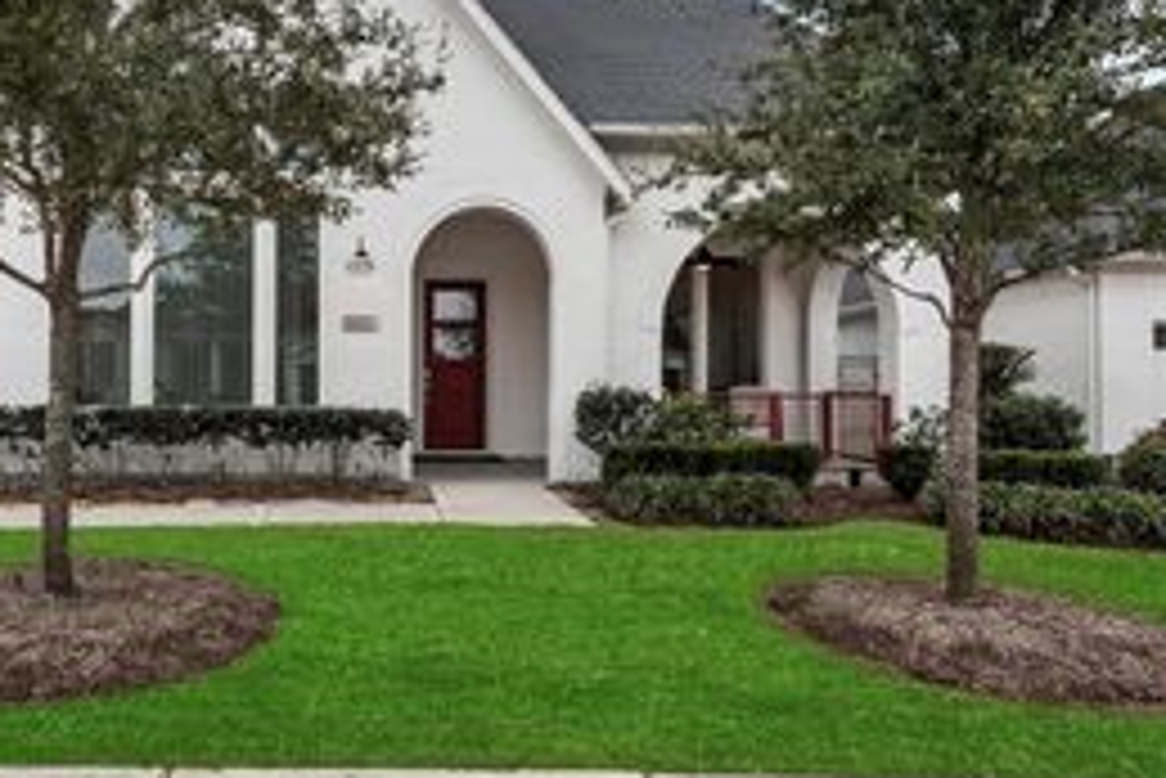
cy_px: 371
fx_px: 875
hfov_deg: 65.7
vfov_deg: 48.0
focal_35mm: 27
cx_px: 396
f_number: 8
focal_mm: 14
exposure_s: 1/80
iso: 100
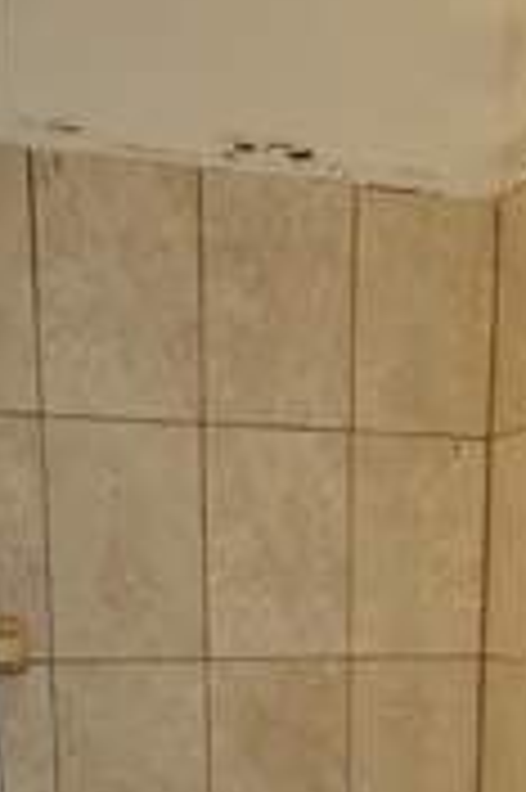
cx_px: 342
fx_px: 1164
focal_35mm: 53
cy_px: 828
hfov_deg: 25.4
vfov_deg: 33.6
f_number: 2.2
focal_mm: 2.22
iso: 160
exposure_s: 1/60
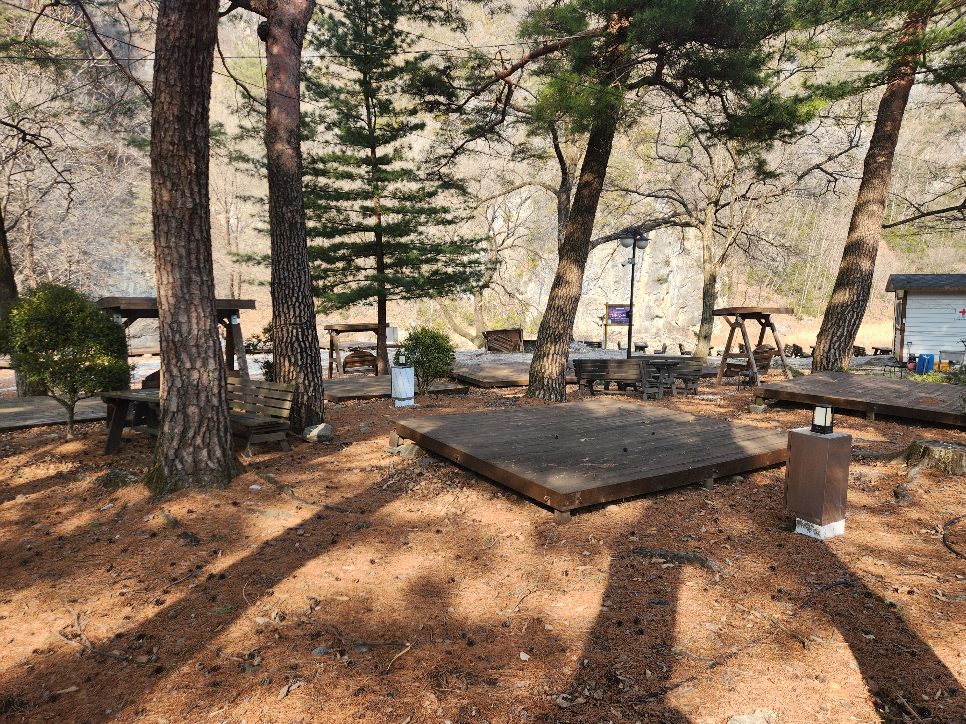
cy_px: 362
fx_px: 642
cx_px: 483
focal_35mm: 23
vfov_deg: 58.9
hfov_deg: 73.9
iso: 20
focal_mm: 5.4
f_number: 1.8
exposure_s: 1/293
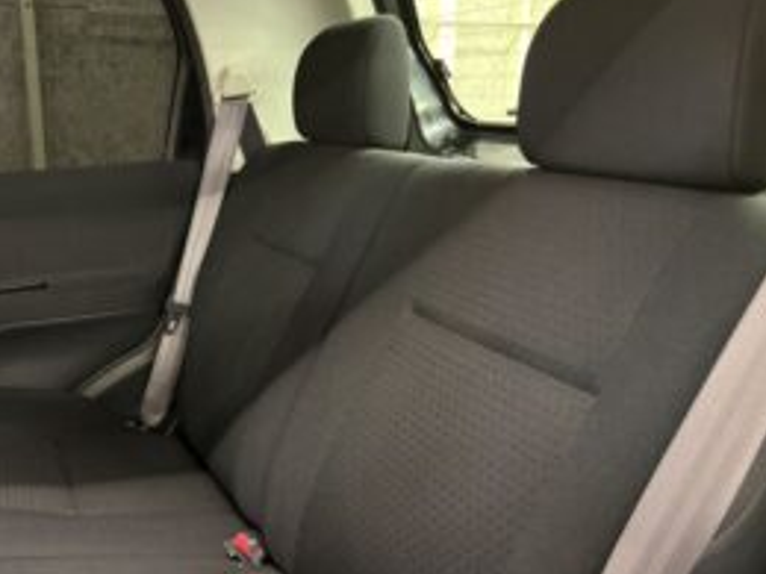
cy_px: 328
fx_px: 774
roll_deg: +0.6
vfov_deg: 40.6
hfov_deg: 51.8
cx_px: 268
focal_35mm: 35
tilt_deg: -15.5
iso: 800
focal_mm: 5.96
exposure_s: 1/25
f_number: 1.6
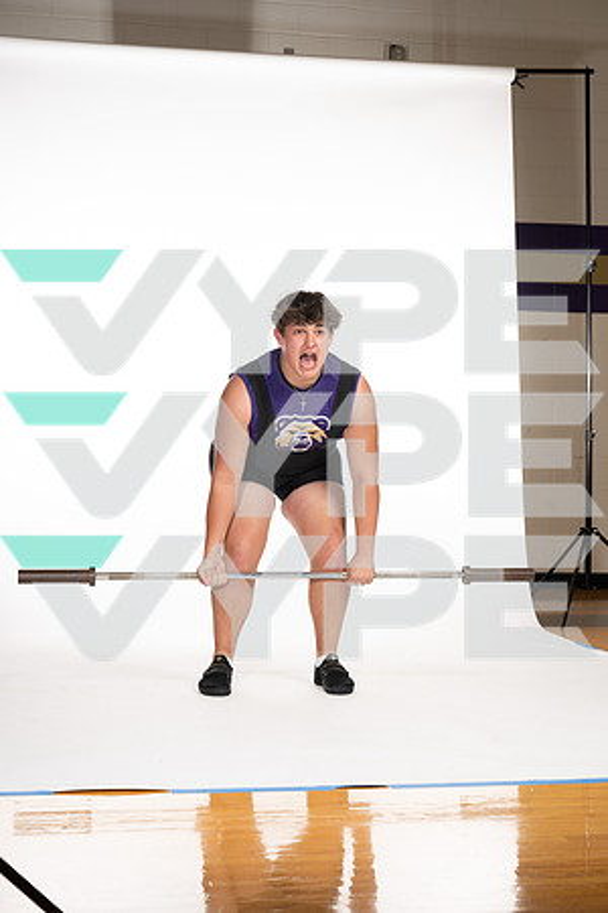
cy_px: 456
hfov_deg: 25.1
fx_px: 1368
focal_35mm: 54
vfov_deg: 36.9
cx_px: 304
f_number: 5.6
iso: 250
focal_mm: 54
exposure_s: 1/250
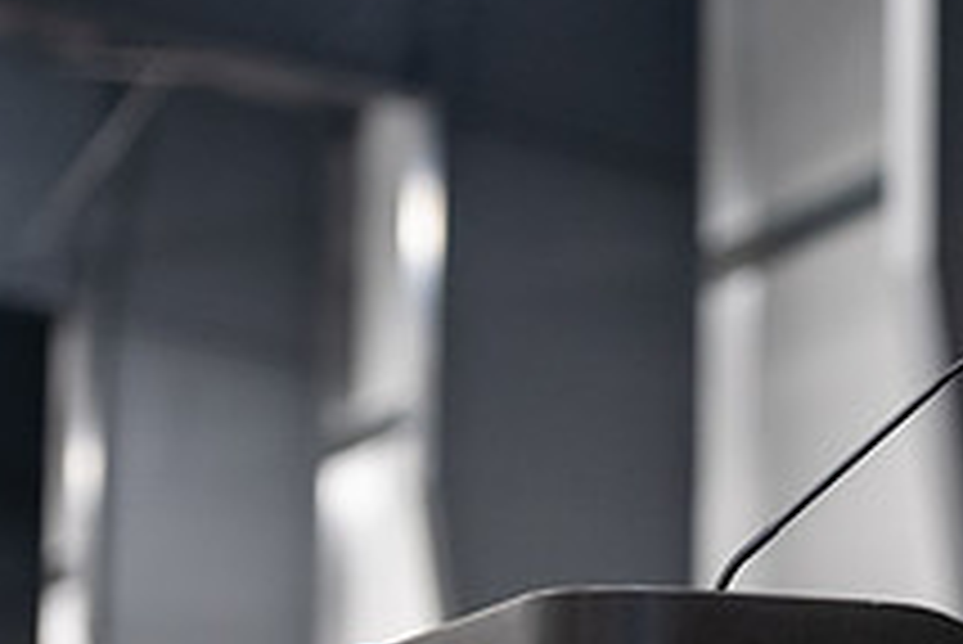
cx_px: 1076
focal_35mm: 284
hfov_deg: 7.2
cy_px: 475
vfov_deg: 4.8
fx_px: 7602
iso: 2500
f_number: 3.2
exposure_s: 1/200
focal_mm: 105
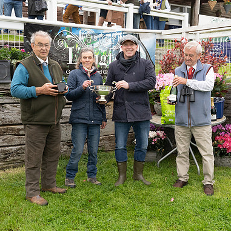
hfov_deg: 38.3
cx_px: 132
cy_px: 116
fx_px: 332
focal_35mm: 44
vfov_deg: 38.3
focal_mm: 34
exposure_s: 1/800
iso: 1600
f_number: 8
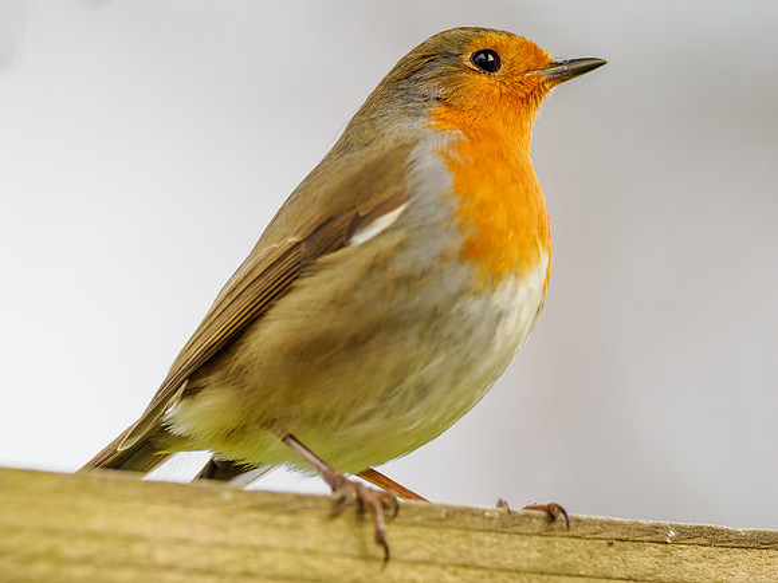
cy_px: 292
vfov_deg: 2.5
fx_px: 13508
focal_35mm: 601
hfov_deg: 3.3
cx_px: 389
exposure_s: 1/800
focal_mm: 300
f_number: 4
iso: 1250
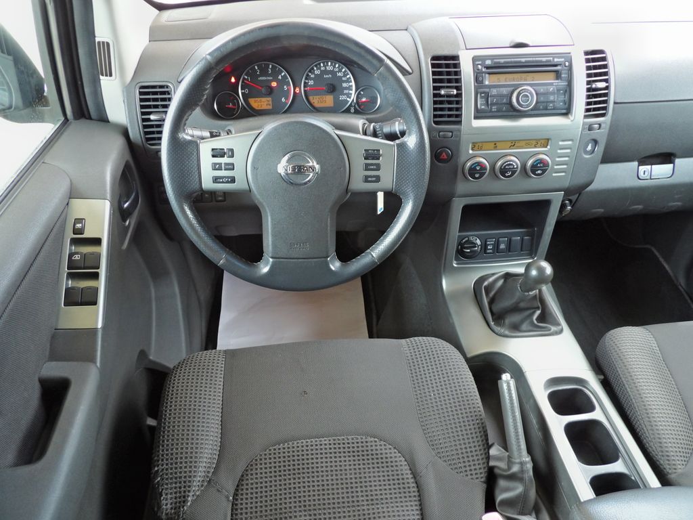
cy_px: 260
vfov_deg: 56.8
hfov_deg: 71.6
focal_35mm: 24
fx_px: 480
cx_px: 346
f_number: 3.2
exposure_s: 1/12
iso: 200
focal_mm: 4.3
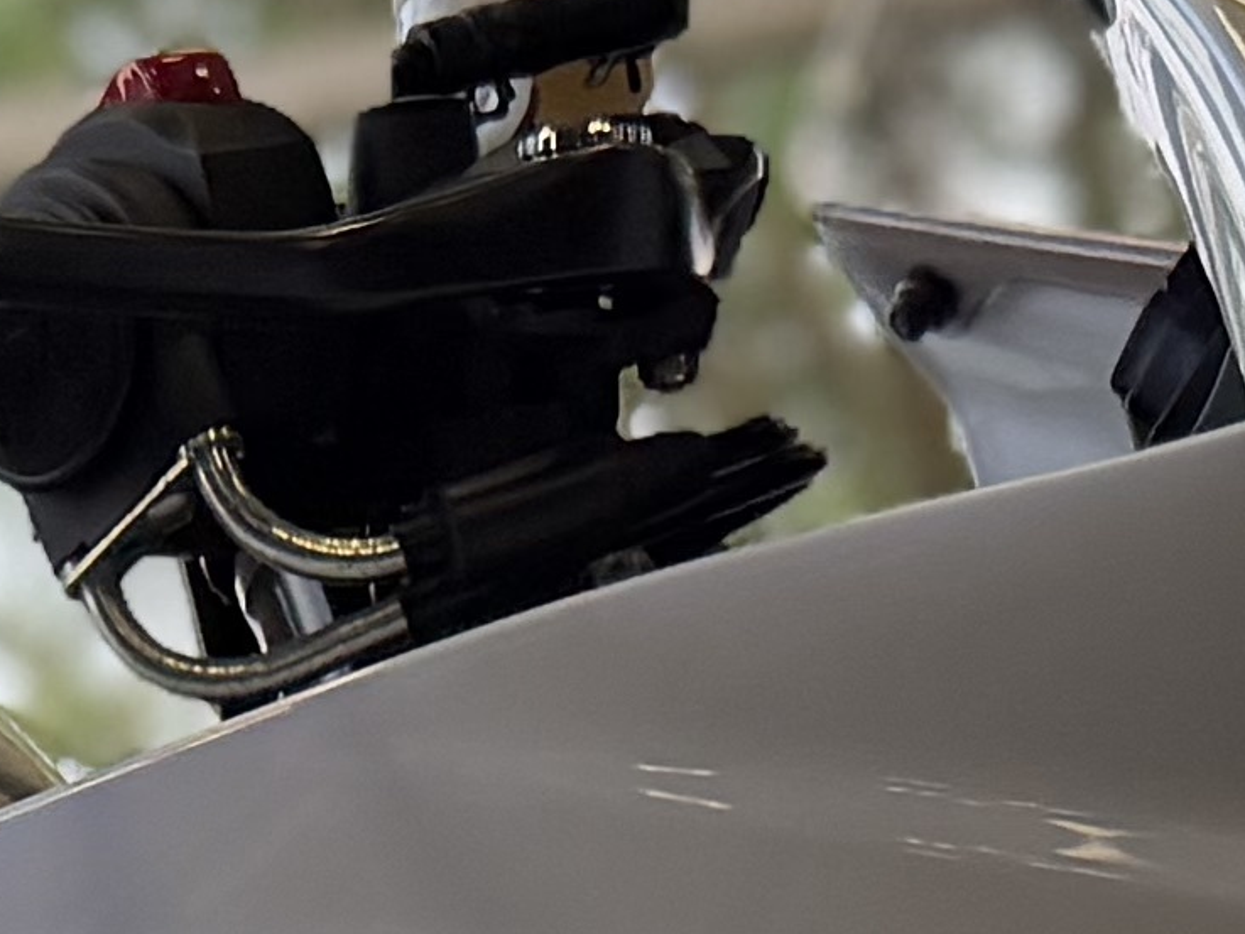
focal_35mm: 186
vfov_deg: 7.4
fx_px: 6691
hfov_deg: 10.5
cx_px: -39
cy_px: 2380
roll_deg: -0.6
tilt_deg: -2.2
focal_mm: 6.76
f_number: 1.78
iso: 200
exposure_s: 1/159
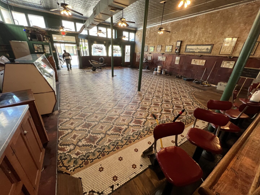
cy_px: 98
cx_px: 130
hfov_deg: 106.2
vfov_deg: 89.9
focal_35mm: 13
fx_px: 98
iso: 250
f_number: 1.8
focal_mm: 1.57
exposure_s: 1/60
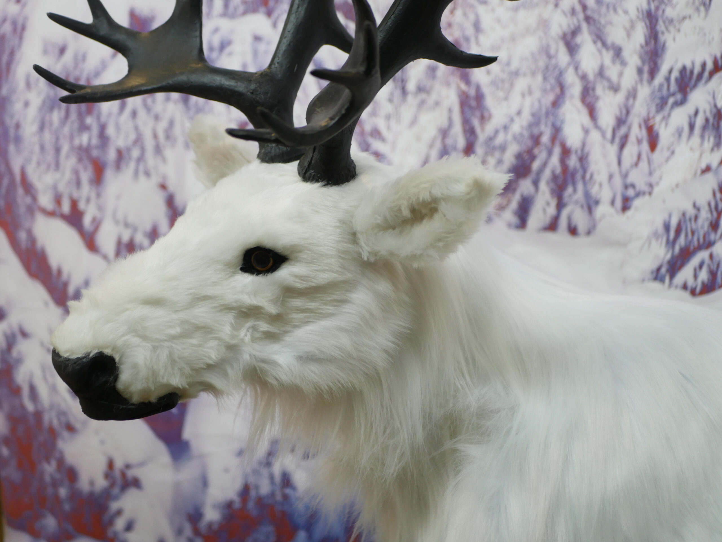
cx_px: 361
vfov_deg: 29.1
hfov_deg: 38.2
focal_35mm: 50
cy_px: 271
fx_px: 1043
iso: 200
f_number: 1.7
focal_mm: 25
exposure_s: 1/80
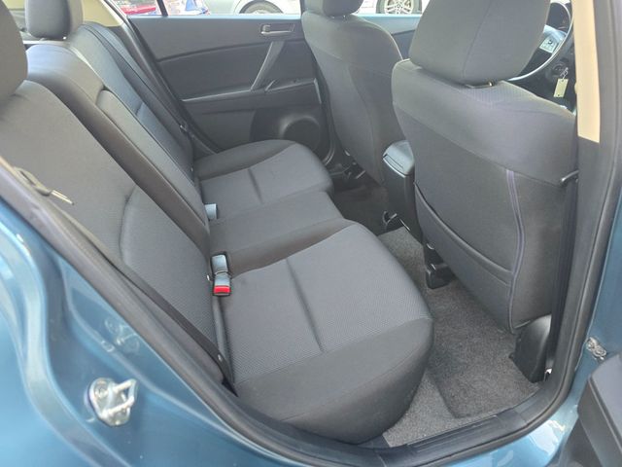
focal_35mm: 23
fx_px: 413
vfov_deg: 58.9
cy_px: 234
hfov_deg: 73.9
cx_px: 311
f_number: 1.7
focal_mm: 6.3
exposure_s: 1/120
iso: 640
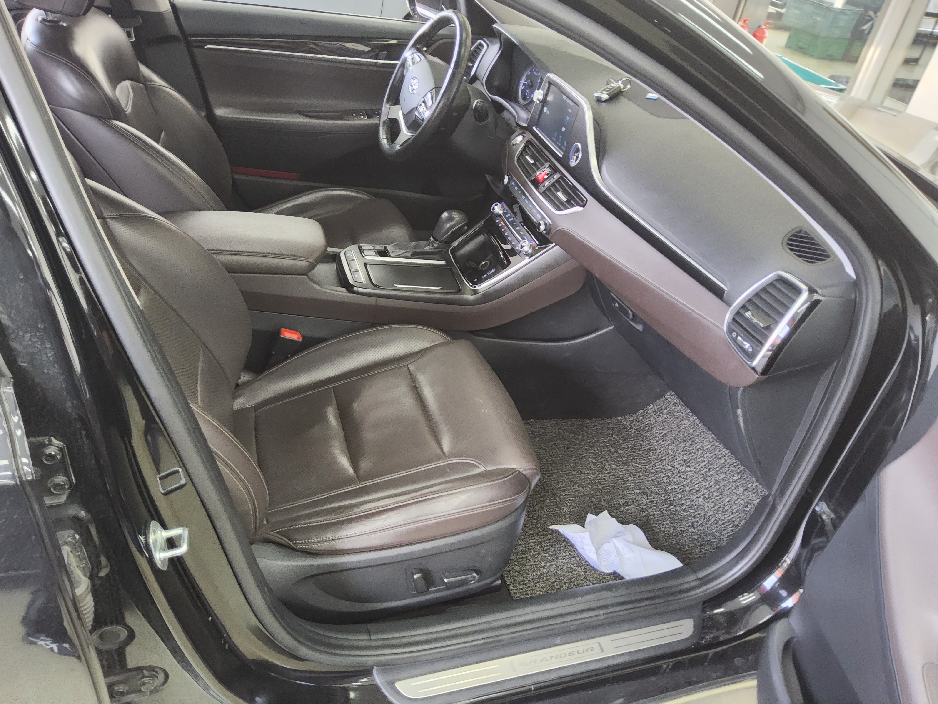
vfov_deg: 54.9
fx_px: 677
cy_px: 352
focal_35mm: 25
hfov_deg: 69.4
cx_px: 469
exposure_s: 1/100
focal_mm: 3.08
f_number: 2
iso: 400
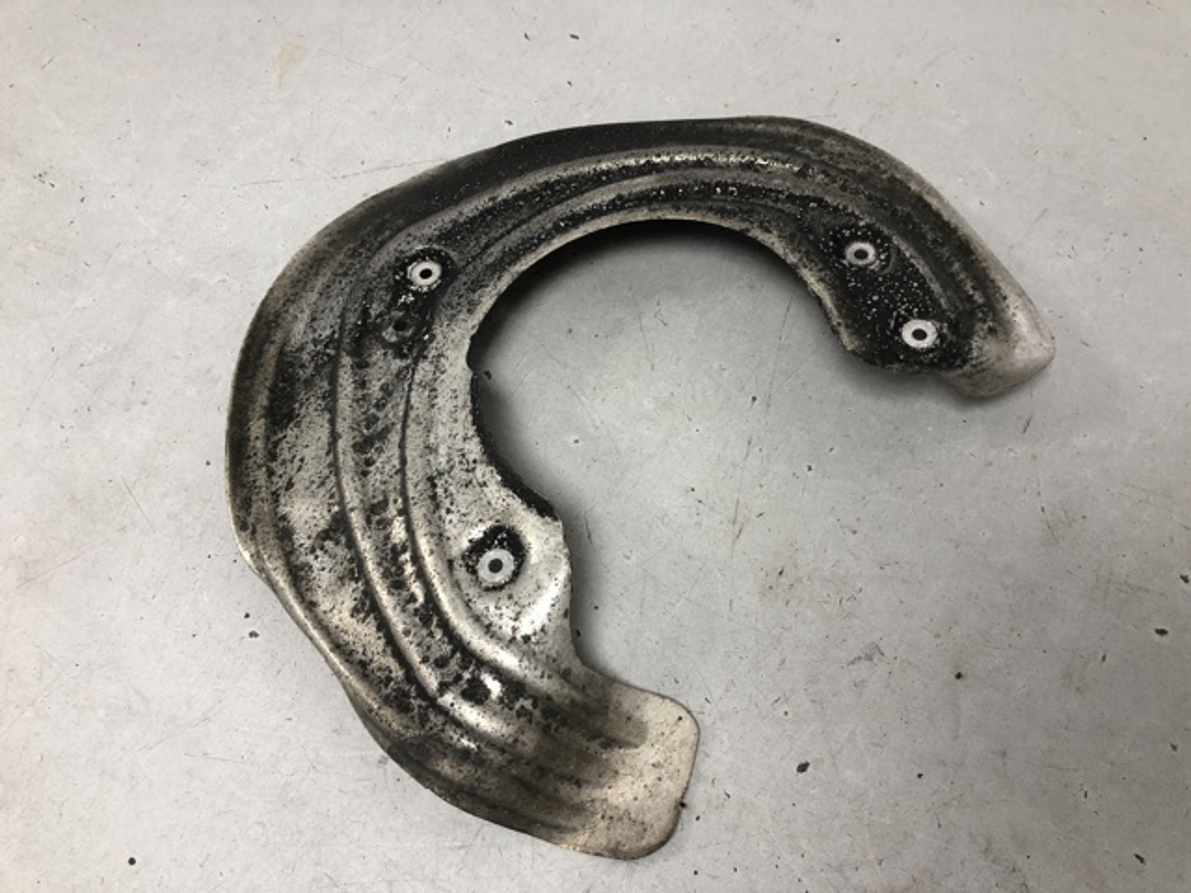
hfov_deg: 63.4
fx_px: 963
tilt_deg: -66.5
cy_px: 446
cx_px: 596
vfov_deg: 49.7
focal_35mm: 28
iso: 32
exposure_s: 1/25
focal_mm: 4
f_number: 1.8
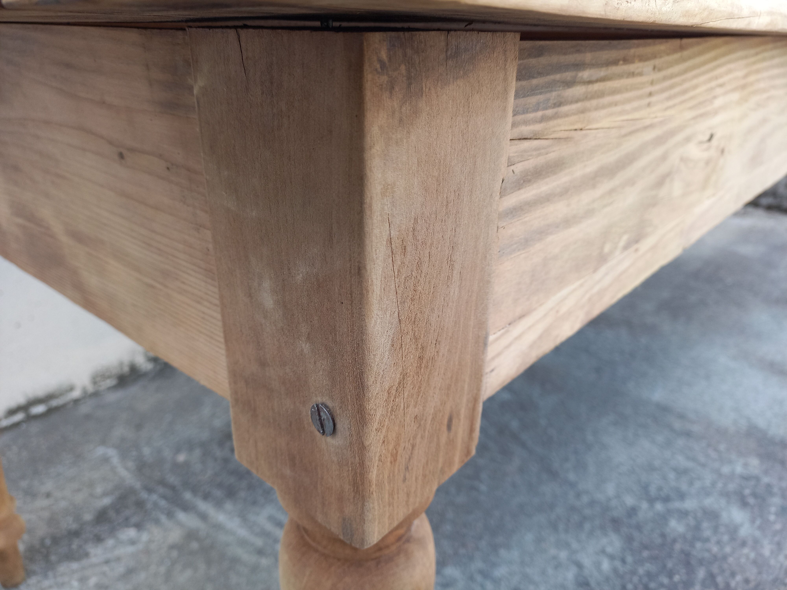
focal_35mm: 25
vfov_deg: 54.9
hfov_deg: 69.4
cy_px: 295
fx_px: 568
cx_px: 394
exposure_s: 1/100
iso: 64
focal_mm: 4.65
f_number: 1.8
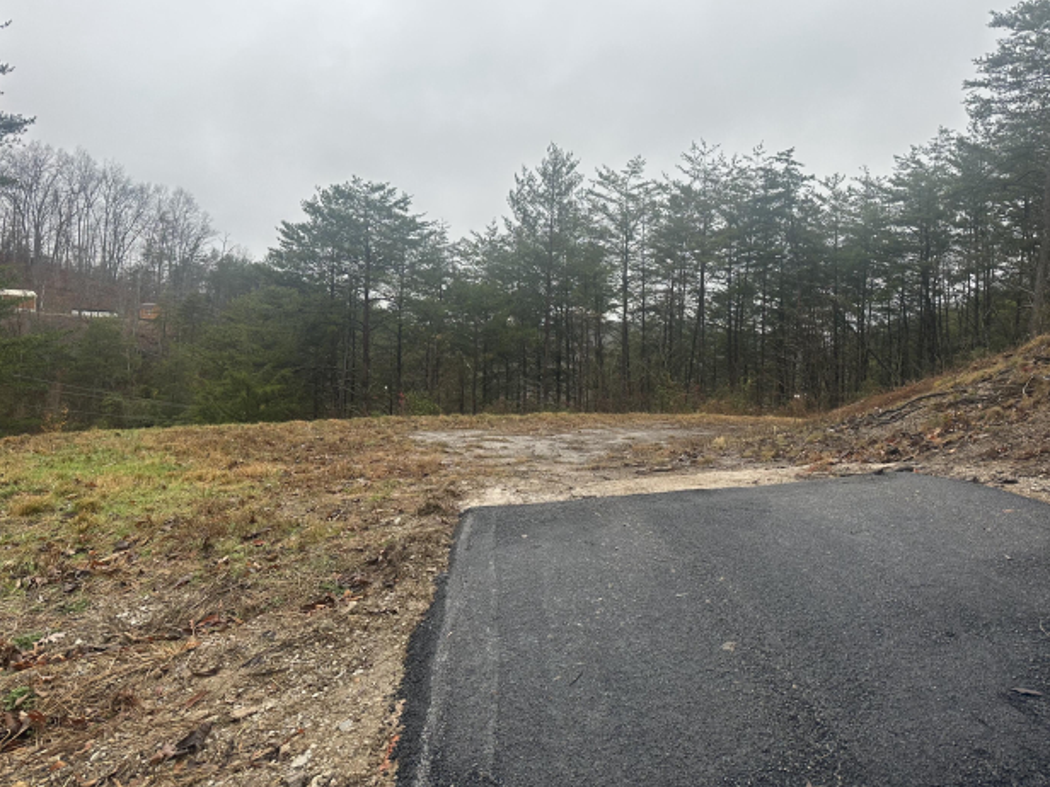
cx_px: 558
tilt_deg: -1.9
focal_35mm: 26
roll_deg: -3.0
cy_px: 365
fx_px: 789
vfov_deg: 53.0
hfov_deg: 67.2
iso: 80
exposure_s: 1/680
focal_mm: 6.86
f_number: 1.78
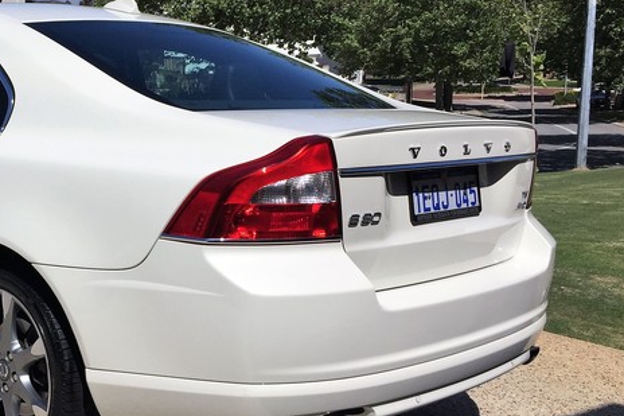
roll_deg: +1.1
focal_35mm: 52
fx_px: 901
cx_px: 95
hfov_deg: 36.4
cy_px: 201
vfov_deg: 26.0
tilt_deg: -11.0
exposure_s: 1/4950
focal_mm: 4.15
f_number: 2.2
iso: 32
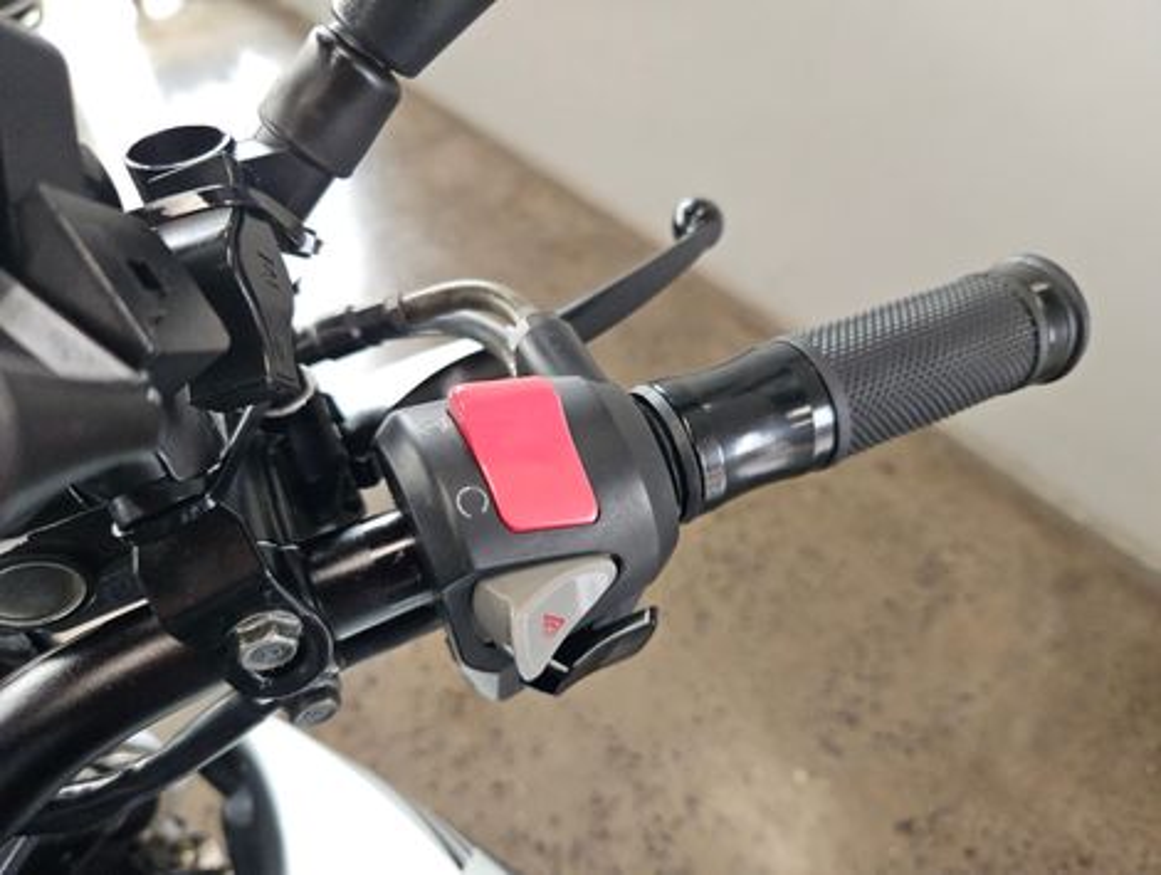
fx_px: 773
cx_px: 580
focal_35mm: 23
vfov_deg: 59.0
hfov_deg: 73.8
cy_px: 438
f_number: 1.8
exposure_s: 1/120
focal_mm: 5.4
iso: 250
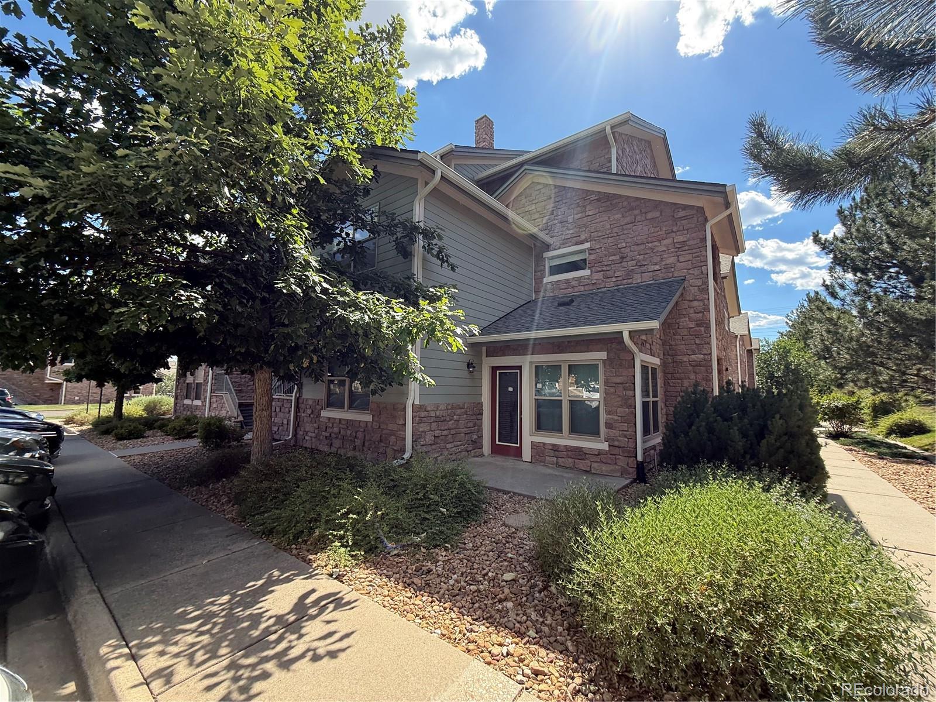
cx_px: 468
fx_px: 379
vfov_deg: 85.7
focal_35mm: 14
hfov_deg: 102.1
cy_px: 351
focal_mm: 2.22
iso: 64
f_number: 2.2
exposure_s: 1/433
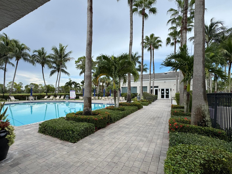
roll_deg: -0.5
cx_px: 102
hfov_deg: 87.4
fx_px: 121
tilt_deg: -0.9
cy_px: 93
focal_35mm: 18
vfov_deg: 71.5
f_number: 2.2
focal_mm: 2.22
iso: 50
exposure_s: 1/968
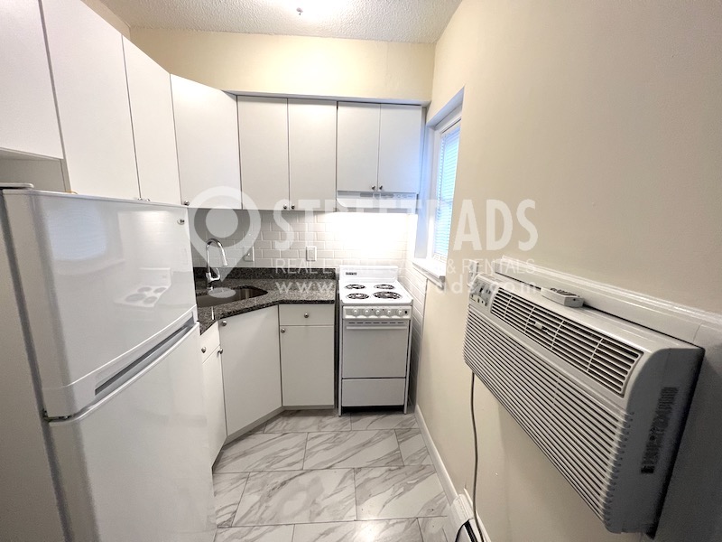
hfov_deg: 106.2
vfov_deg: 89.9
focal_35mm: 13
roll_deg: -1.1
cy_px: 271
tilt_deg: -10.7
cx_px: 361
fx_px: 271
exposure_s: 1/120
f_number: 1.8
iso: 125
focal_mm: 1.57
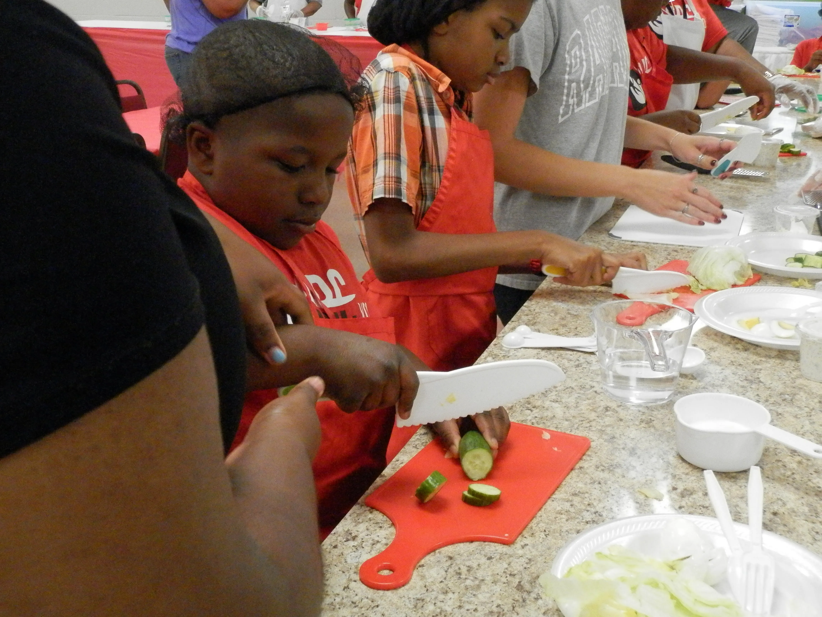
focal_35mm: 40
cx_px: 411
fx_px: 950
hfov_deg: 46.8
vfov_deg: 36.0
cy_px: 308
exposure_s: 1/160
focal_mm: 7.2
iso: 1000
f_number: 3.5
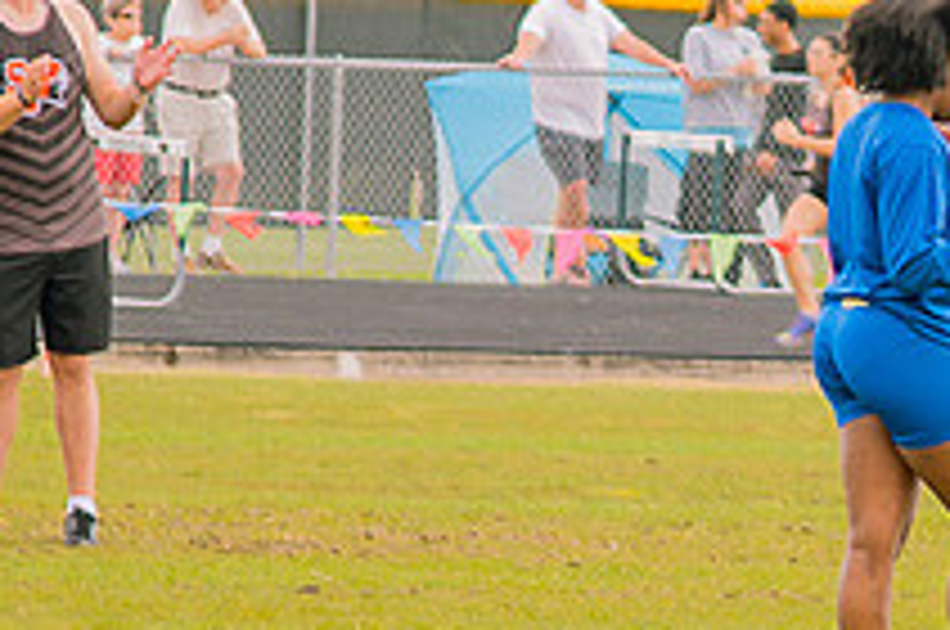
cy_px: 486
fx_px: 18444
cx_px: 858
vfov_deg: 2.0
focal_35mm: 700
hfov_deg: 2.9
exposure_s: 1/200
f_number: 4
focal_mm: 120
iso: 200
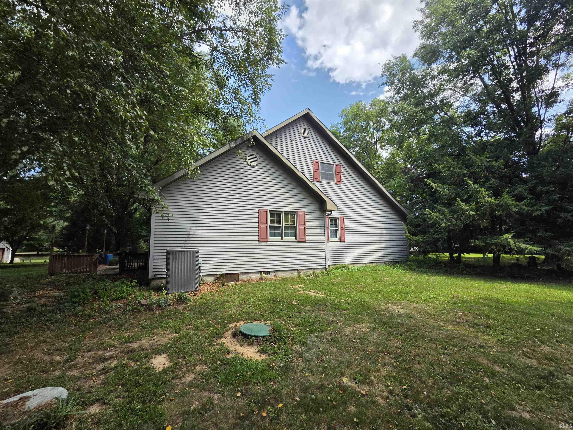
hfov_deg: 106.2
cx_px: 286
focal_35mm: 13
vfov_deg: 89.9
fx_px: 215
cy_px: 215
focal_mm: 2.2
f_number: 2.2
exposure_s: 1/1686
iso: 100
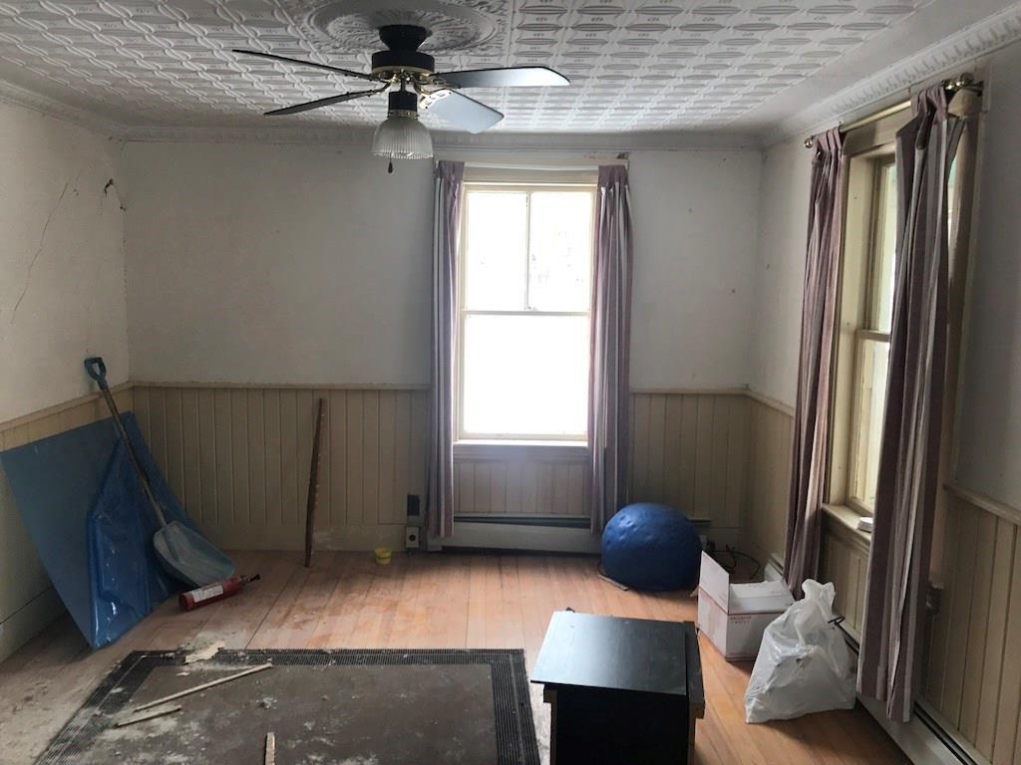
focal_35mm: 28
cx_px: 510
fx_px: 826
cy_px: 382
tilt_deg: -5.5
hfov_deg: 63.4
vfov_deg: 49.7
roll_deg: -1.5
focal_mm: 3.99
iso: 32
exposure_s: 1/60
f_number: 1.8
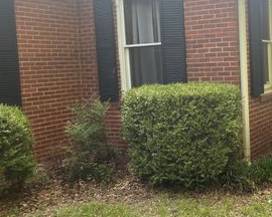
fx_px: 378
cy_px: 82
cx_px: 246
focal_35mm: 47
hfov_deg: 37.0
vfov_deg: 31.9
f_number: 1.6
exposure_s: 1/121
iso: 50
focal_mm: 5.1
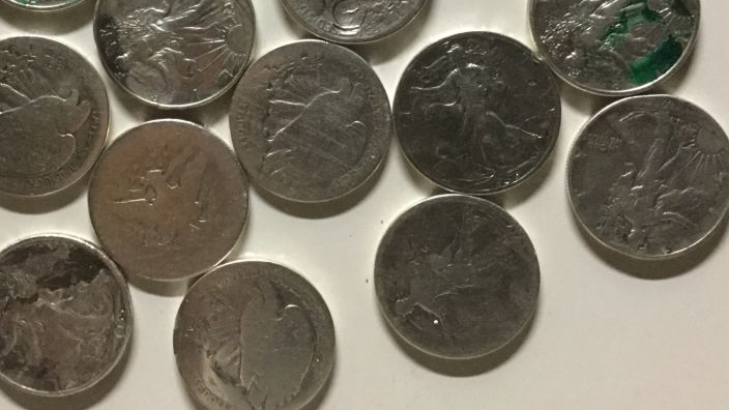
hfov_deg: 42.5
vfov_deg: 24.1
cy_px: 29
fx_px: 928
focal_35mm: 48
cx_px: 261
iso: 500
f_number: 2.4
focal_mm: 3.3
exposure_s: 1/15
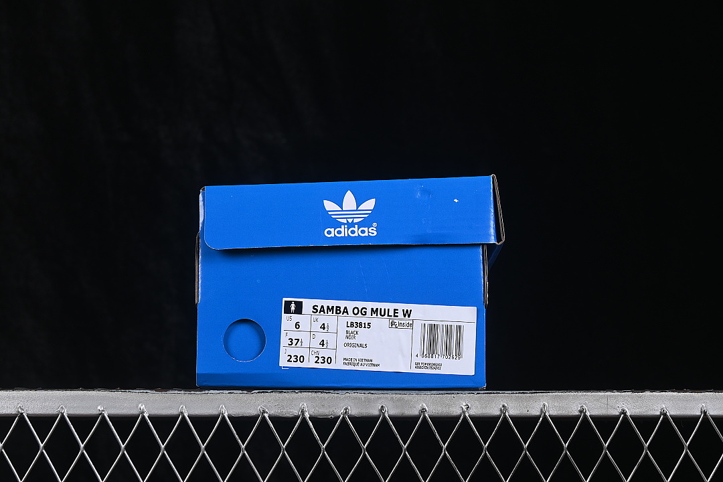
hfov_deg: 27.0
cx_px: 362
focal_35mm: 75
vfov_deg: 18.2
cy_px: 241
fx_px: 1506
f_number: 8
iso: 160
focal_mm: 50
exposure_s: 1/80
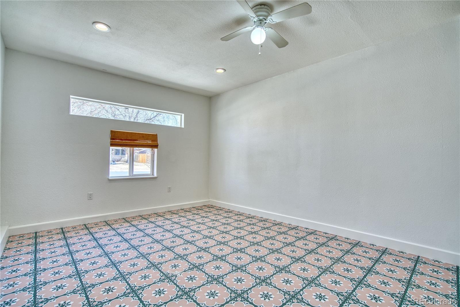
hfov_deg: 96.7
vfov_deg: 73.7
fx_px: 204
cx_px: 230
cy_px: 154
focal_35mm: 16
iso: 500
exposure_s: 1/125
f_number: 4
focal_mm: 16
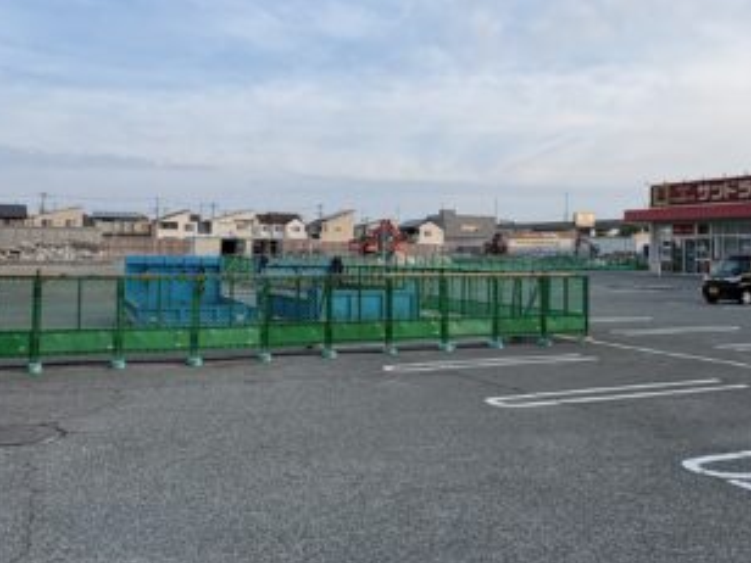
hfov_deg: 55.3
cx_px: 350
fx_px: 716
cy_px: 233
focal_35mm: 33
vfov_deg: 42.8
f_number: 2.2
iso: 40
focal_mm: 2.22
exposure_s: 1/495
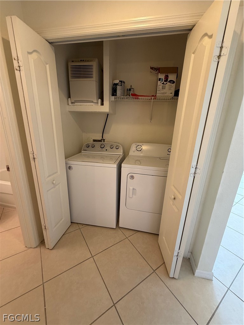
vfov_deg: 102.1
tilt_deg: -16.2
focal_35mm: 14
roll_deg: -2.4
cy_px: 162
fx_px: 132
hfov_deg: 85.7
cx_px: 122
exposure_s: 1/60
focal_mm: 2.22
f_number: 2.2
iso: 200
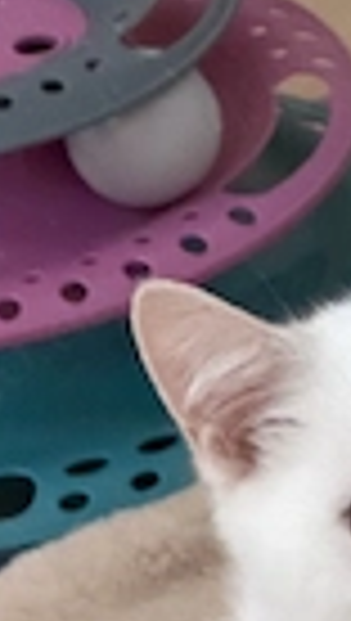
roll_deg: +8.5
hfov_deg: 3.8
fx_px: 5209
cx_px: 428
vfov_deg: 6.8
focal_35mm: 316
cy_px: 783
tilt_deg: -34.2
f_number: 2.8
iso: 1000
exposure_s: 1/40
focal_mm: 16.89
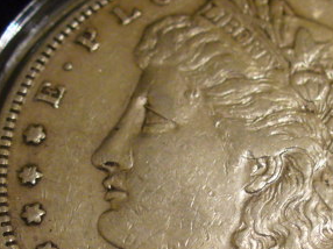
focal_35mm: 88
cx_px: 274
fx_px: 846
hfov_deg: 21.9
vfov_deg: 16.6
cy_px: 219
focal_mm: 6.1
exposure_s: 1/20
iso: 200
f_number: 2.8
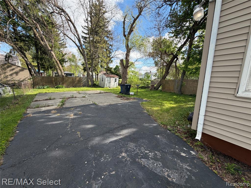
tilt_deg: -9.6
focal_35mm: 14
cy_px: 94
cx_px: 126
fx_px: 102
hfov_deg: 102.1
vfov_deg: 85.7
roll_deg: -1.9
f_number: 2.2
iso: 40
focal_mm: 2.22
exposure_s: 1/502
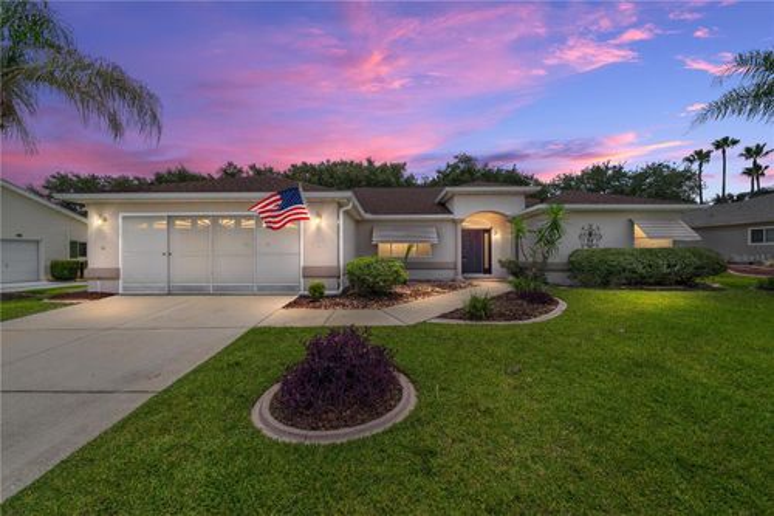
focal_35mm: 13
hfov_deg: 108.3
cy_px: 258
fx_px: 279
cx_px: 387
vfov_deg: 85.4
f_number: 8
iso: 100
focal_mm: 13
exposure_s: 1/320
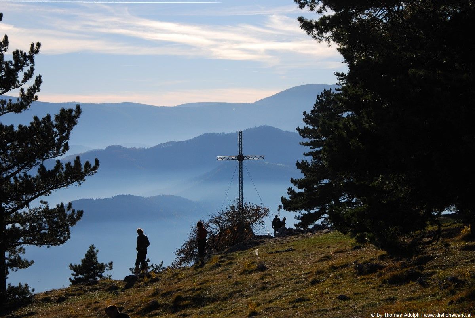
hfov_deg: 26.0
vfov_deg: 17.5
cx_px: 238
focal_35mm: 78
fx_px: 1030
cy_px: 159
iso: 200
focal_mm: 52
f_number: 11
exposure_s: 1/500
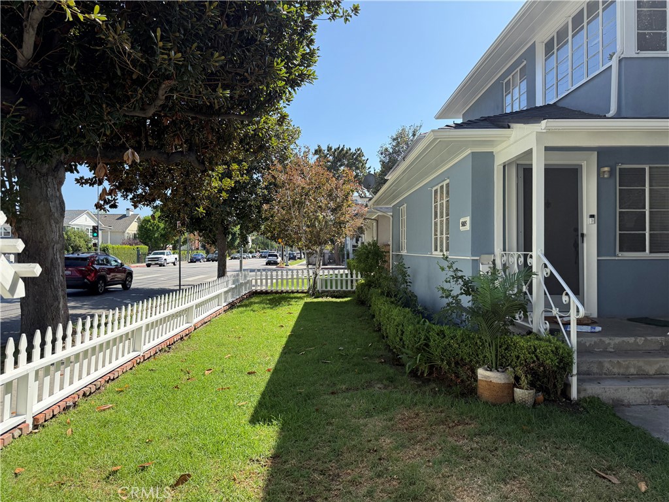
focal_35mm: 24
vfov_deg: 56.8
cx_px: 334
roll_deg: +0.6
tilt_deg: -0.1
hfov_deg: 71.6
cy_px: 251
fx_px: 464
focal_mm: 6.76
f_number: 1.78
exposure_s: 1/2703
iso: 100
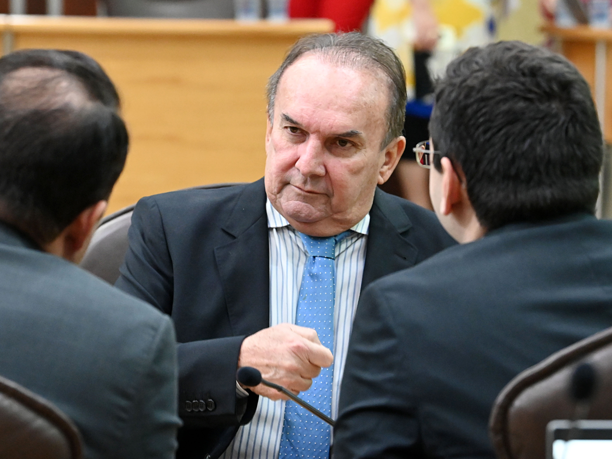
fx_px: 3341
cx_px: 273
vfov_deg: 7.9
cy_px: 230
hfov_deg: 10.5
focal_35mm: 189
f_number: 4.5
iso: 6400
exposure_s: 1/200
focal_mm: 116
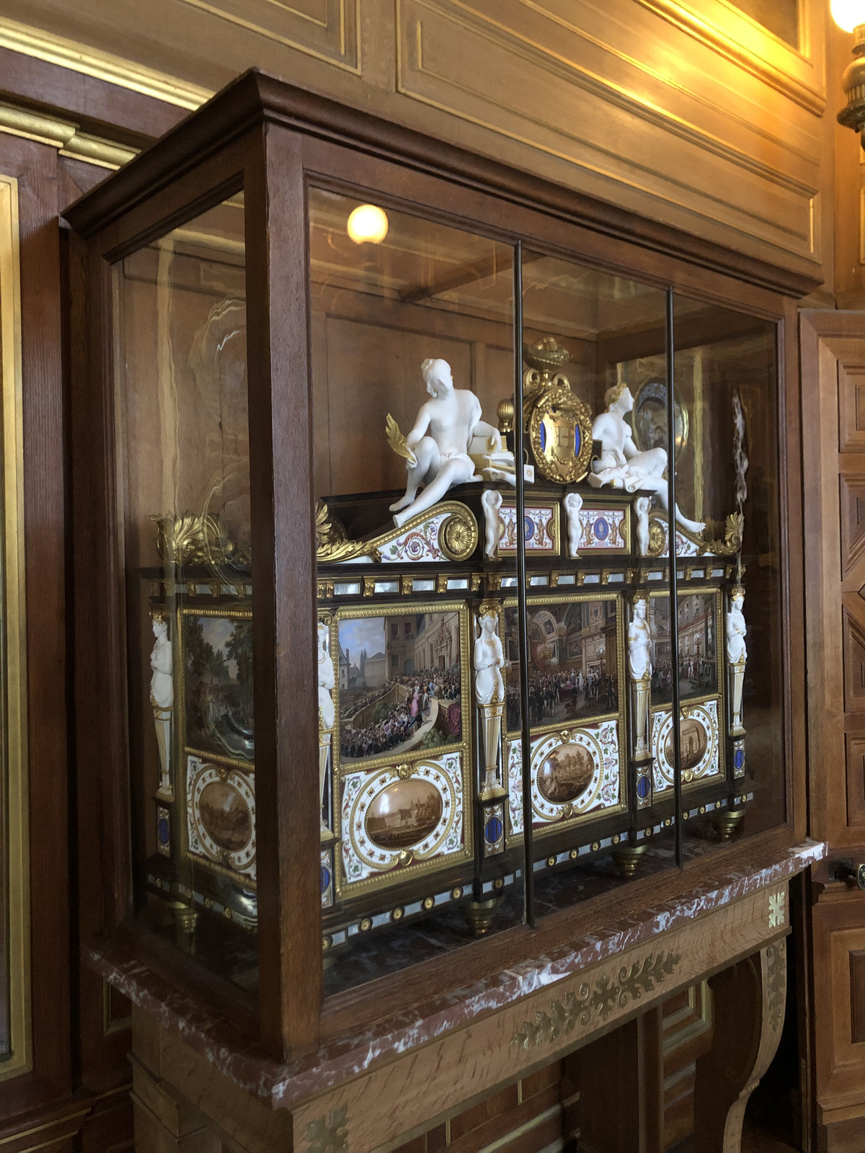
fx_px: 933
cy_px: 576
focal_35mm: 28
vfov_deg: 63.4
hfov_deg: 49.7
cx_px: 432
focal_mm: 4
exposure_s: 1/4
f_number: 1.8
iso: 125
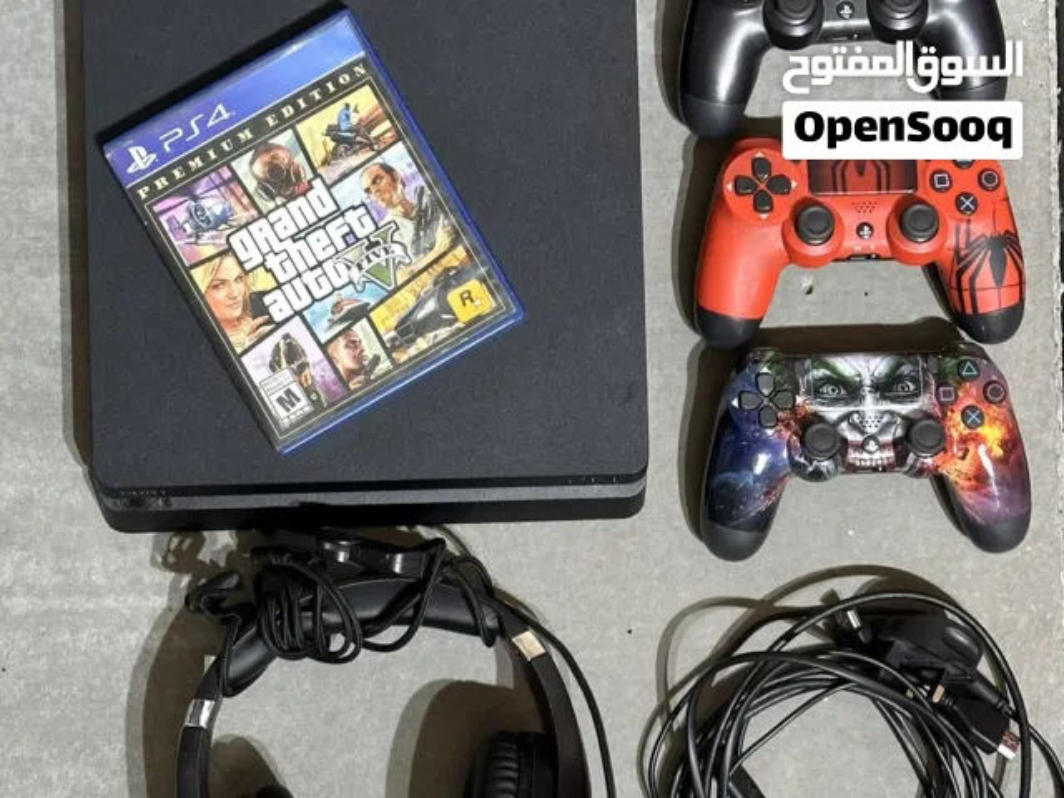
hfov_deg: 39.7
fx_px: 1475
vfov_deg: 30.3
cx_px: 532
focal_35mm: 48
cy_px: 399
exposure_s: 1/50
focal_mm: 6.86
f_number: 1.78
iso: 125
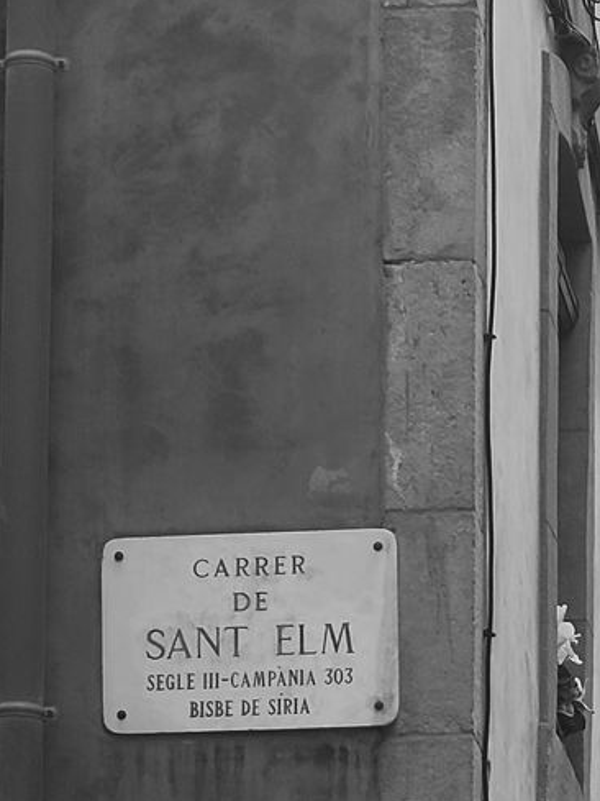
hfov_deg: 8.5
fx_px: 4044
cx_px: 497
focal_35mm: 175
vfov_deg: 10.9
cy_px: 1211
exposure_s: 1/100
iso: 50
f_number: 1.88
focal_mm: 5.56
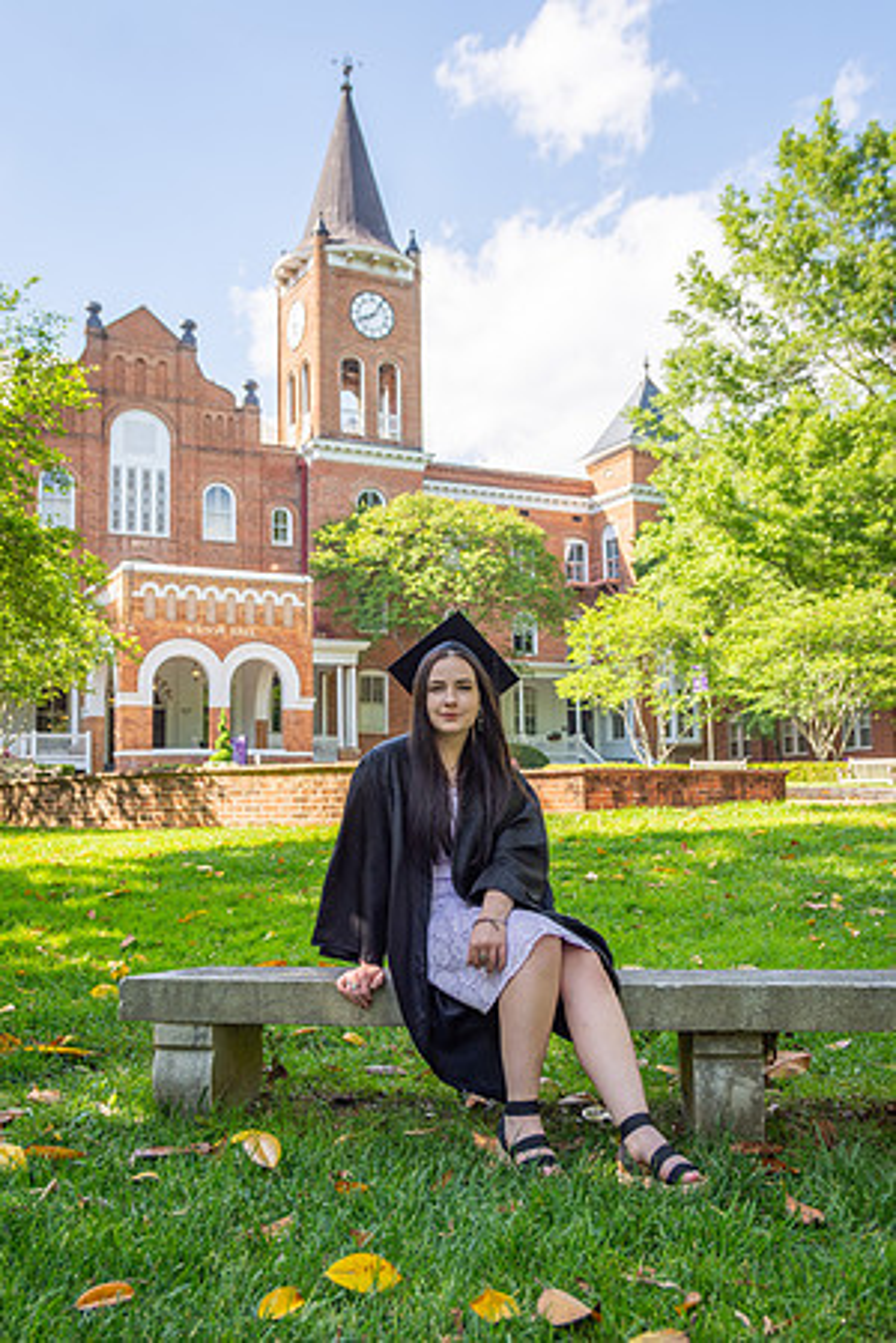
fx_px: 1344
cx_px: 448
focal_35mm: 36
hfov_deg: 36.9
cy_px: 672
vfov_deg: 53.1
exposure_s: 1/640
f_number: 4
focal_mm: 24
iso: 100
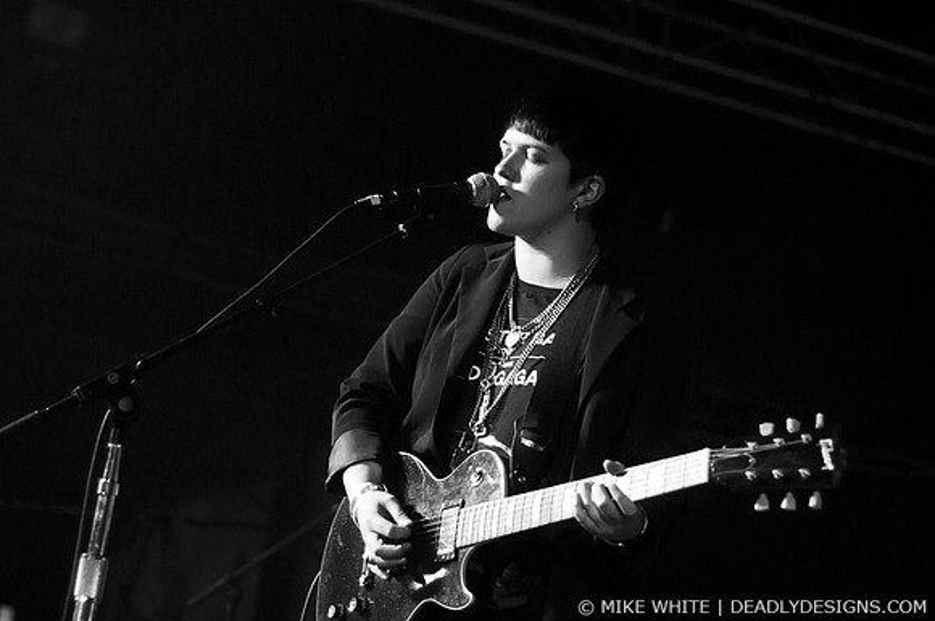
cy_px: 310
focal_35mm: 75
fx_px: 1945
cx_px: 468
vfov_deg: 18.1
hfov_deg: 27.0
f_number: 2.2
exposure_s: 1/160
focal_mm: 50
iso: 1000
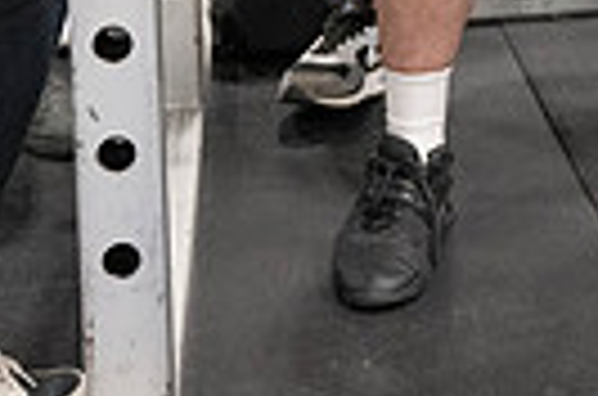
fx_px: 1740
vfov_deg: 11.8
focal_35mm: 105
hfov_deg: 18.9
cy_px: -344
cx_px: 620
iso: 6400
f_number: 2.8
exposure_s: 1/250
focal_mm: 24
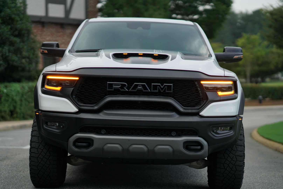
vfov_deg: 16.1
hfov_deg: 23.9
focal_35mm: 85
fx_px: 669
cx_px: 142
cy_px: 94
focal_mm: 85
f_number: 1.4
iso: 100
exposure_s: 1/3200
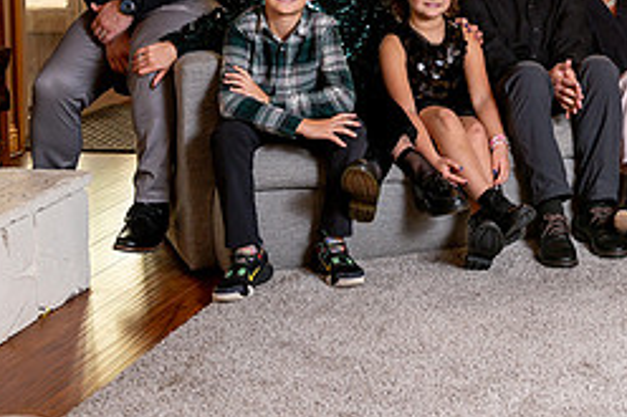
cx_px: 614
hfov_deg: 22.1
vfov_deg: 15.0
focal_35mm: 89
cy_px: -19
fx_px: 1549
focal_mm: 38
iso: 500
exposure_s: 1/200
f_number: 5
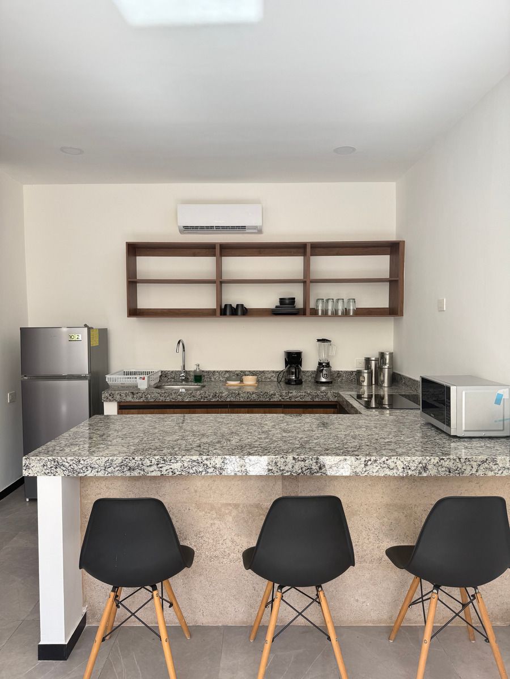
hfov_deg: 56.8
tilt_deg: -2.8
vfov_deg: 71.6
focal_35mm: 24
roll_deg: +0.0
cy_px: 340
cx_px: 255
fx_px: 471
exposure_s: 1/387
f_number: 1.78
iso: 80
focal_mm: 6.76
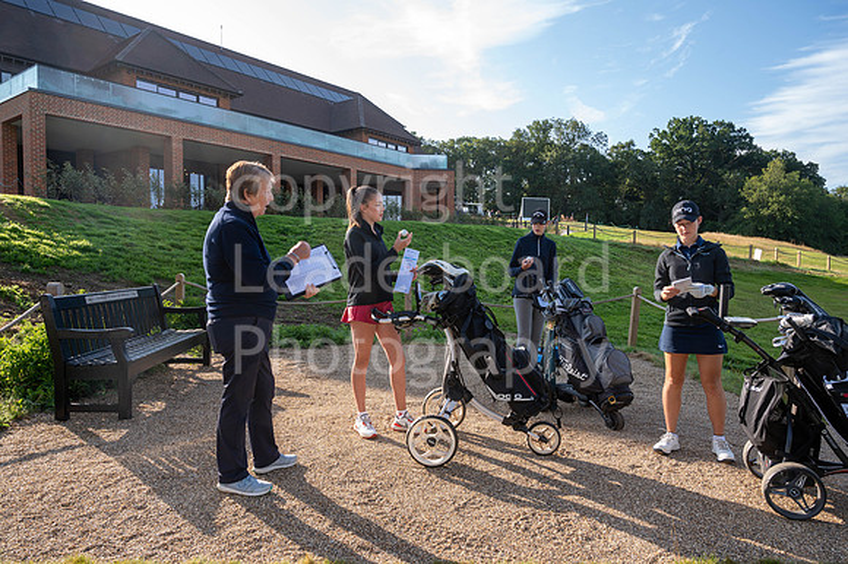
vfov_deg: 51.2
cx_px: 424
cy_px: 282
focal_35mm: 25
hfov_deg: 71.5
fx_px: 589
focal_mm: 25
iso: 125
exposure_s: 1/100
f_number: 7.1
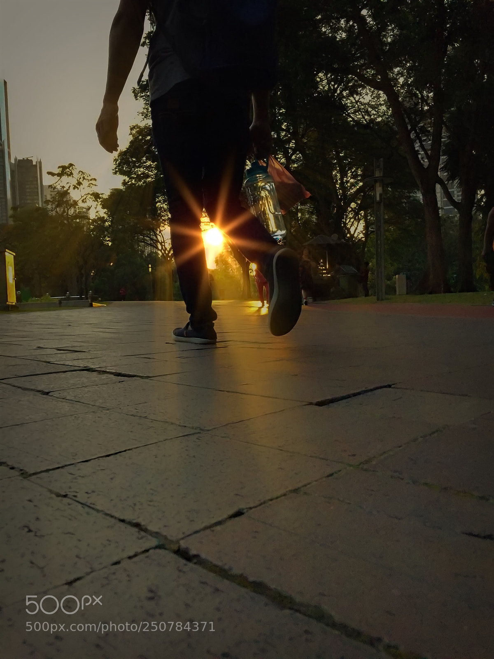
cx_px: 247
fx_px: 552
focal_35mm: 29
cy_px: 330
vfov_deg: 61.7
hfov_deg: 48.2
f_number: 2.2
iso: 640
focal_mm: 4.15
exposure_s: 1/1250
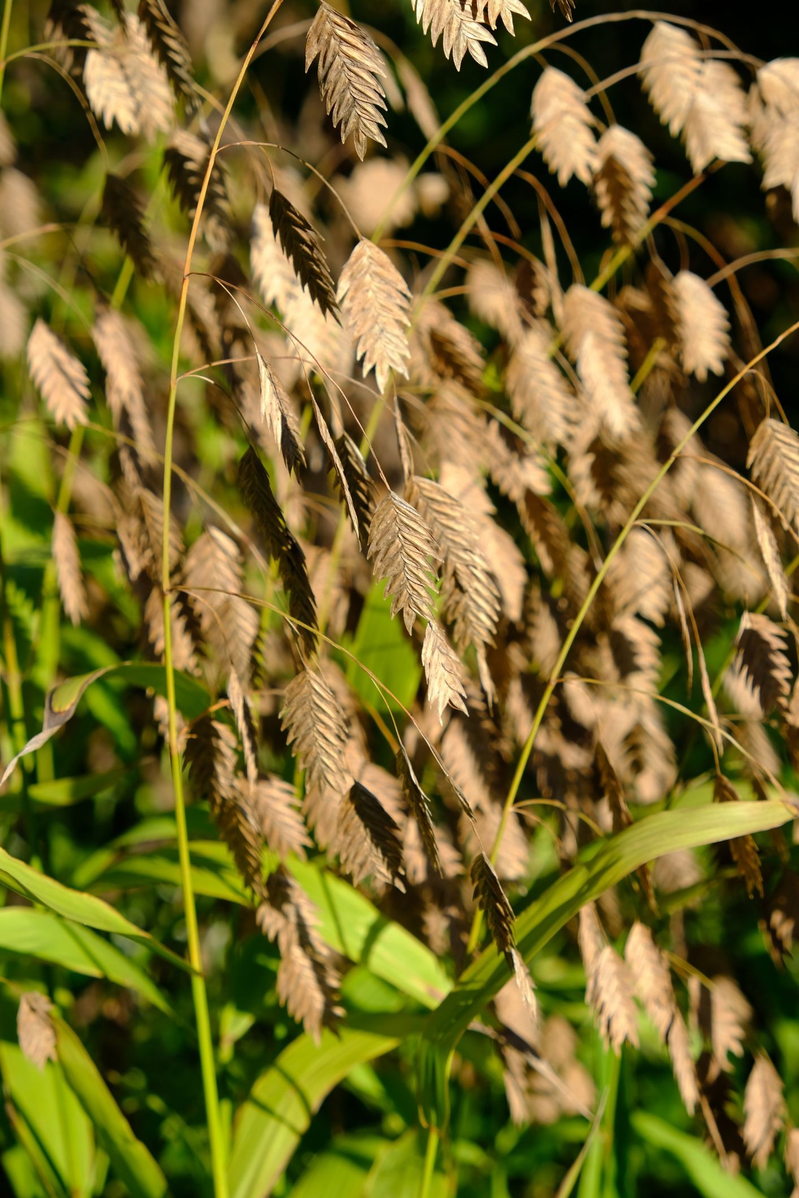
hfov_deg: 16.5
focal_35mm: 83
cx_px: 400
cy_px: 599
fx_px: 2763
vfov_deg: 24.5
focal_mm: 55
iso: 200
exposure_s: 1/350
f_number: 6.4
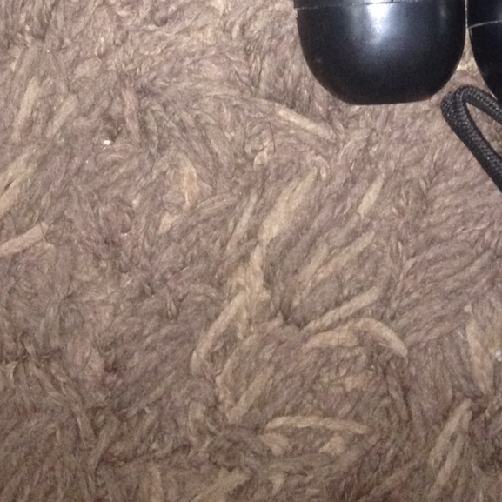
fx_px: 1690
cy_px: -290
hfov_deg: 16.9
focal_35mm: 103
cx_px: 274
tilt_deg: -73.6
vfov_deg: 15.4
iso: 200
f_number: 2.4
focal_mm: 4.28
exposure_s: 1/17
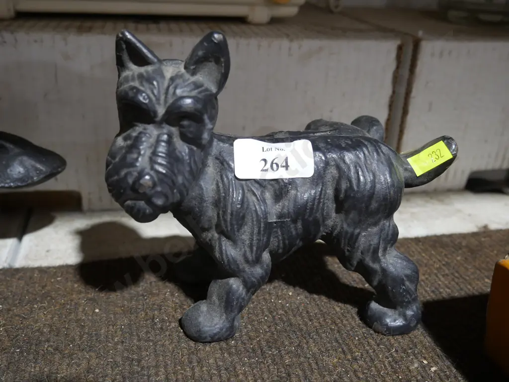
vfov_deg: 39.7
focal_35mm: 36
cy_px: 191
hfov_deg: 51.4
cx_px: 254
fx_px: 529
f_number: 4
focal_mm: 18
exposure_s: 1/60
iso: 800
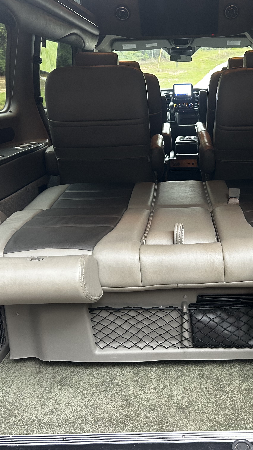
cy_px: 225
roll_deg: +0.4
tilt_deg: -18.5
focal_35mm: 38
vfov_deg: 52.8
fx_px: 453
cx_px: 176
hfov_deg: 30.9
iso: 200
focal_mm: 5.7
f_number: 1.5
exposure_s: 1/60
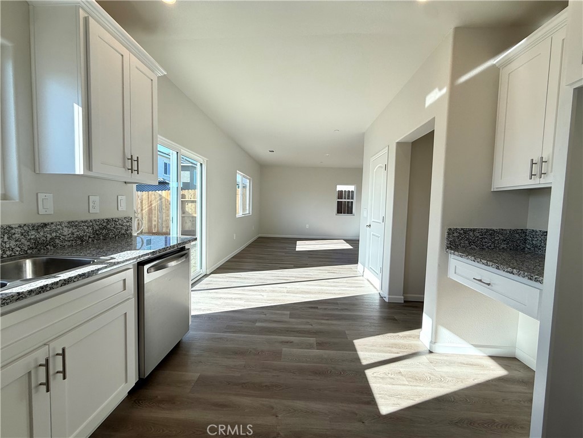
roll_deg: -1.2
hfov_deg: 102.1
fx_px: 236
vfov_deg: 85.7
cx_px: 292
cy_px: 219
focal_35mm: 14
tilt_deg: -2.7
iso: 64
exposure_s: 1/304
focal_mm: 2.22
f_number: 2.2
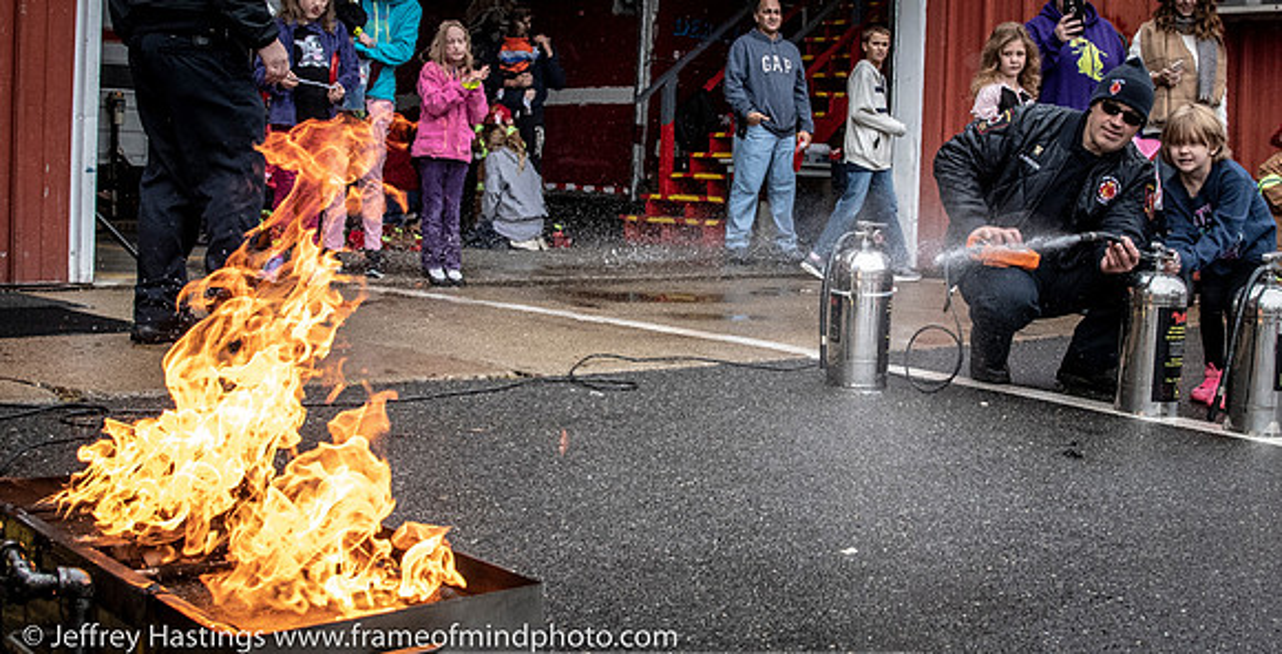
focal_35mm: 45
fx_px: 1490
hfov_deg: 46.4
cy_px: 204
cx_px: 726
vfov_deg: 24.6
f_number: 4
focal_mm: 16
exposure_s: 1/6400
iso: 2000
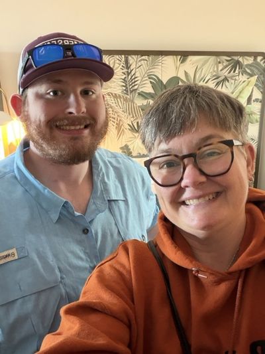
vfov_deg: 60.0
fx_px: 306
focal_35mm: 30
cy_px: 177
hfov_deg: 46.8
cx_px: 132
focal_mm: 2.71
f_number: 1.9
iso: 500
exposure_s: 1/24
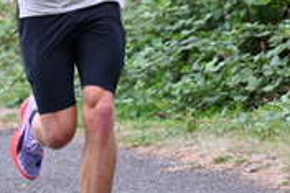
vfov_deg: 2.2
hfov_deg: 3.3
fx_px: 5038
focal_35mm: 626
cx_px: 152
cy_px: -62
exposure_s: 1/250
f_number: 6.3
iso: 2000
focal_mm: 200
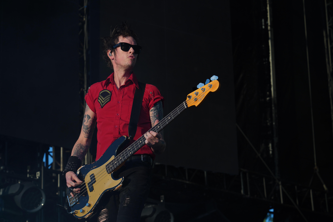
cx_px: 166
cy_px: 111
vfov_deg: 13.0
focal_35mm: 105
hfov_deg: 19.5
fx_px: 971
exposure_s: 1/400
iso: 100
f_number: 7.1
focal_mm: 105
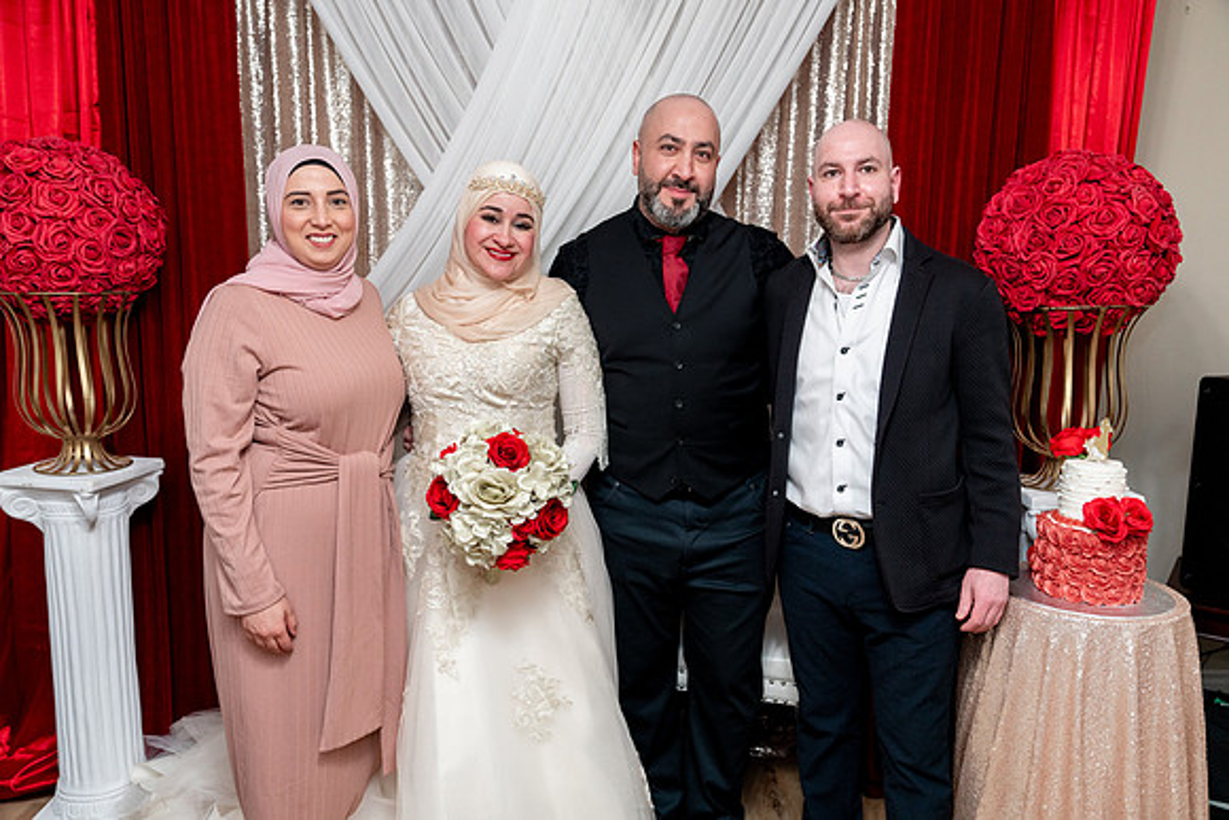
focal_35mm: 26
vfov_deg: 49.6
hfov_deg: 69.4
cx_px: 614
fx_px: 888
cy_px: 410
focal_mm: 26
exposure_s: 1/160
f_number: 2.8
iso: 1250
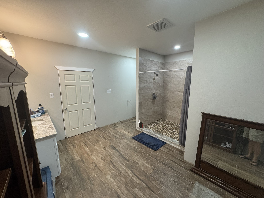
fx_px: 107
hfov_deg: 102.1
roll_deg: +0.3
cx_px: 132
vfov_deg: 85.7
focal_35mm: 14
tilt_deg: -10.2
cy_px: 99
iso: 250
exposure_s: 1/120
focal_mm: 2.22
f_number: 2.2
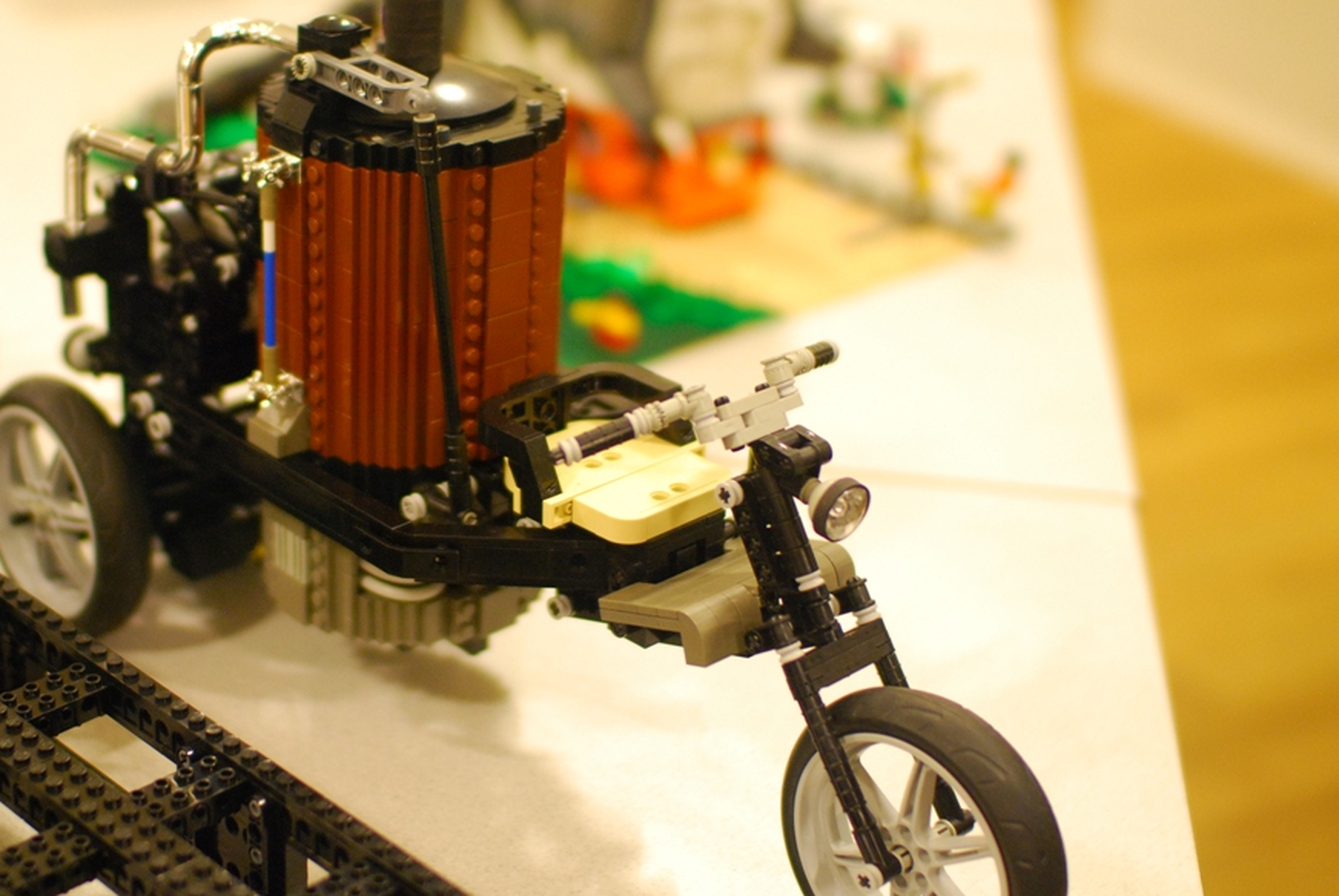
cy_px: 460
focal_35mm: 60
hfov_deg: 33.2
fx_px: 2235
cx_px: 499
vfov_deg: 22.7
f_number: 1.4
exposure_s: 1/60
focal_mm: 30
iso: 500
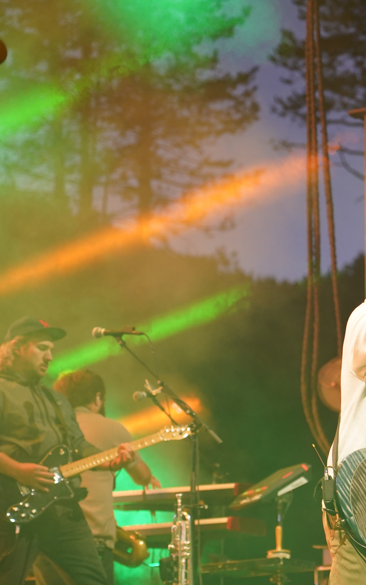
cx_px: 435
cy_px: 293
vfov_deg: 13.0
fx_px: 2569
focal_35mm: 161
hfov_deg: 8.1
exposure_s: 1/160
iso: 1600
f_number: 4
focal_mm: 105
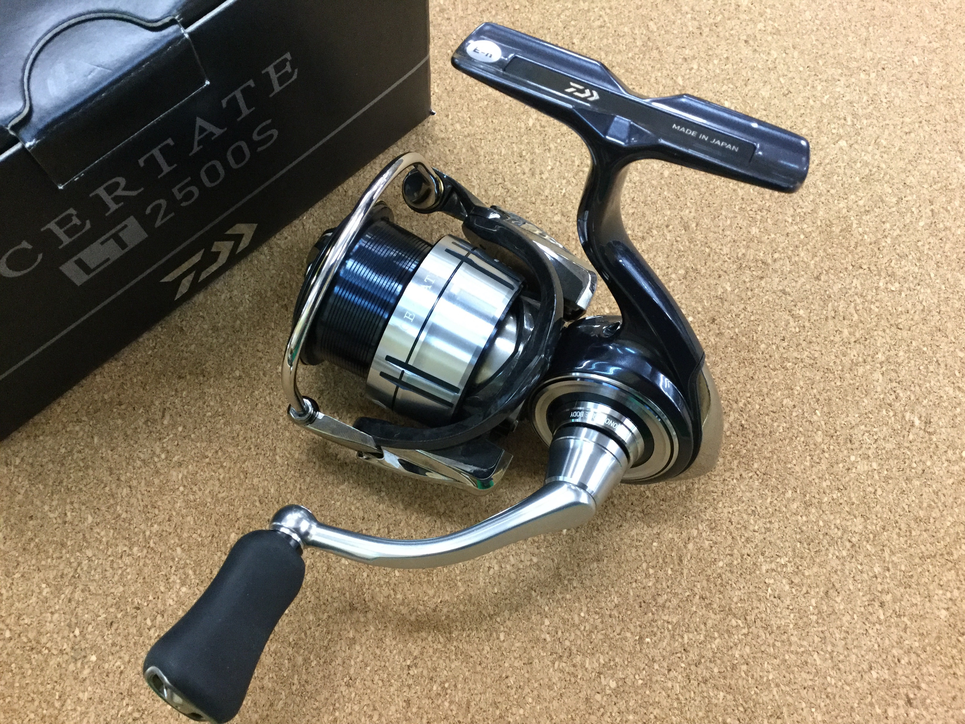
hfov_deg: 58.4
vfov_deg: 45.4
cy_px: 362
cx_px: 482
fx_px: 864
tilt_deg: -73.4
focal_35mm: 31
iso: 160
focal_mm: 3.3
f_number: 2.4
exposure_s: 1/30
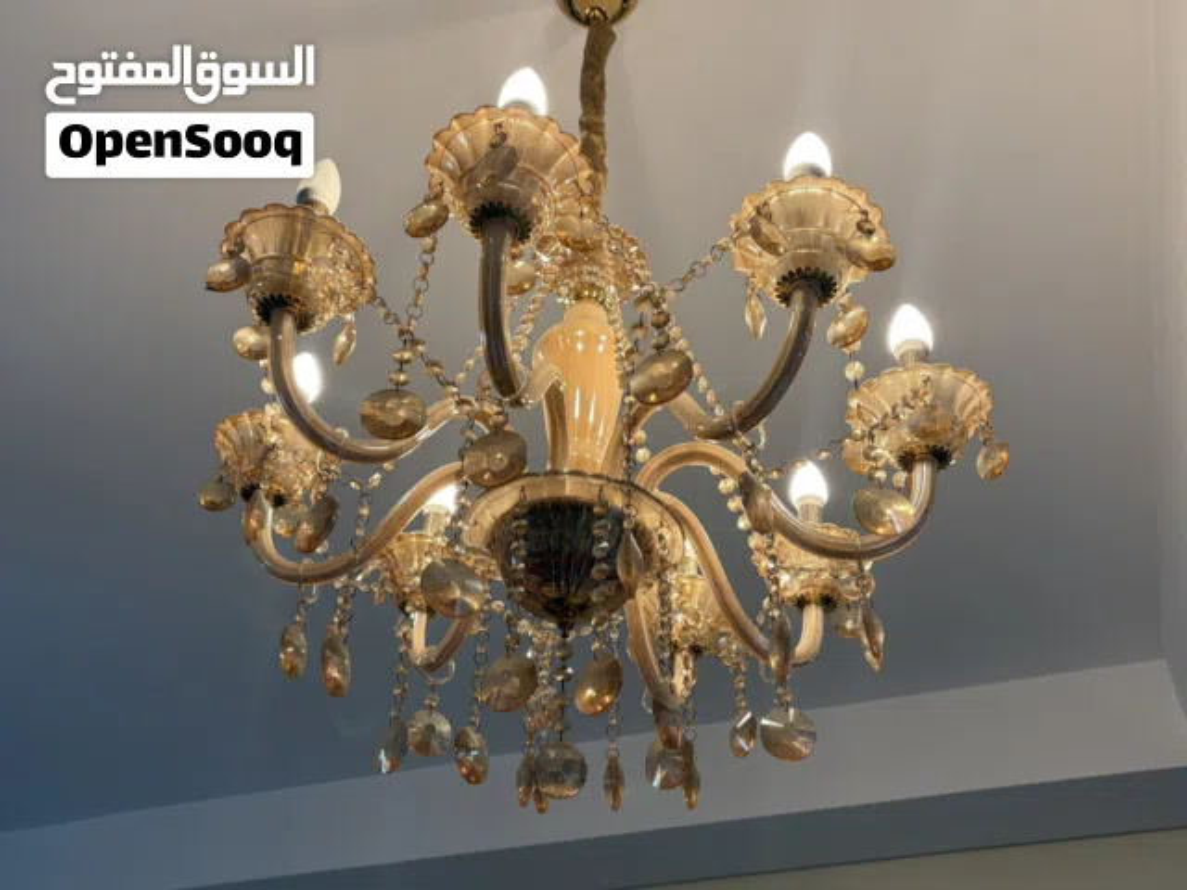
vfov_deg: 53.1
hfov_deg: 67.3
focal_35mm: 26
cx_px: 594
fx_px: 892
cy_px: 445
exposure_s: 1/114
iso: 125
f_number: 1.6
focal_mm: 5.96
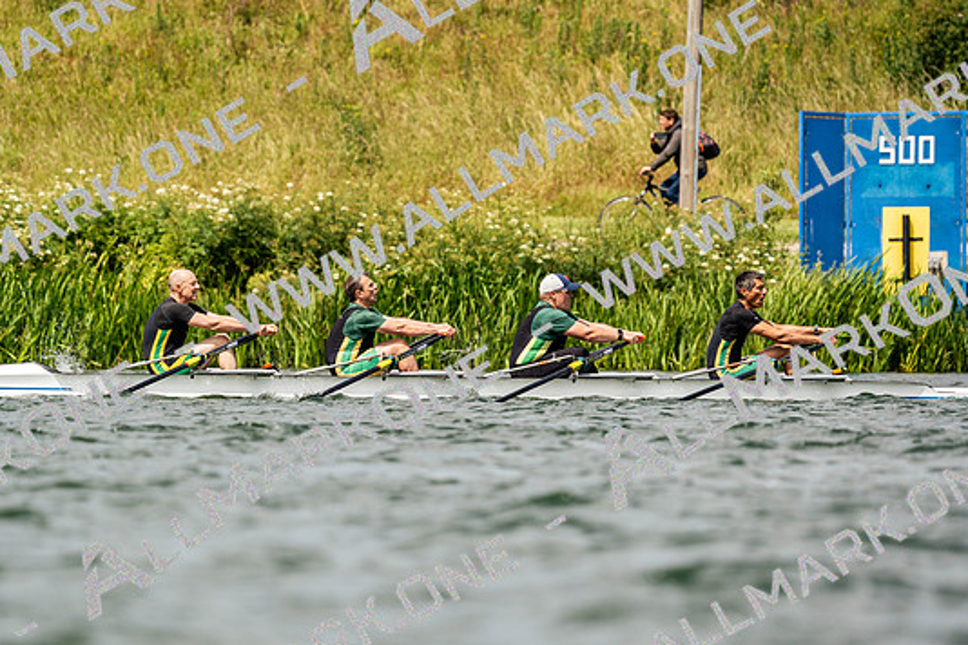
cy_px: 340
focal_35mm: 442
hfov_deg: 4.7
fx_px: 11884
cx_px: 450
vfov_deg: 3.1
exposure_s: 1/2000
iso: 250
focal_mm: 407
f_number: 6.3
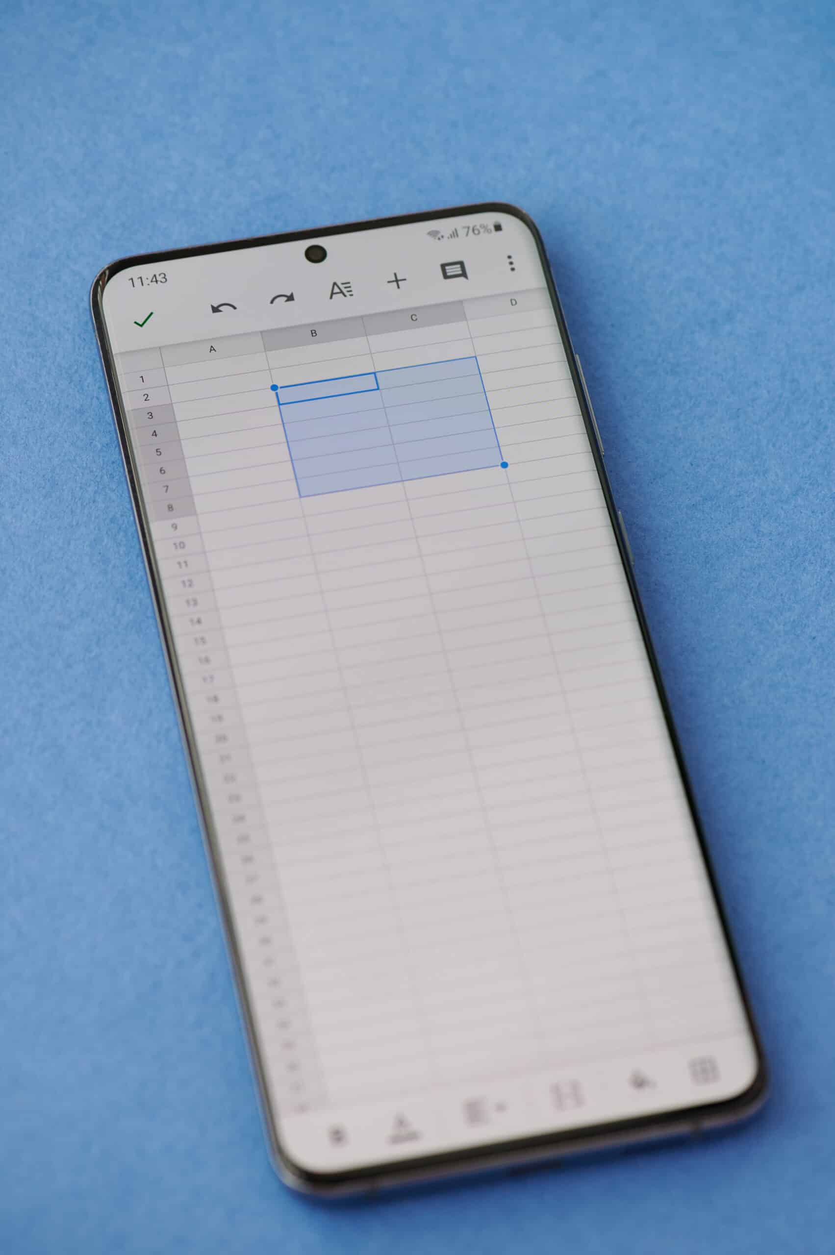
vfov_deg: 19.5
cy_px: 628
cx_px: 418
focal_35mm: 105
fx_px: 3658
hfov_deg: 13.0
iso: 200
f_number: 7.1
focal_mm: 105
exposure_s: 1/100
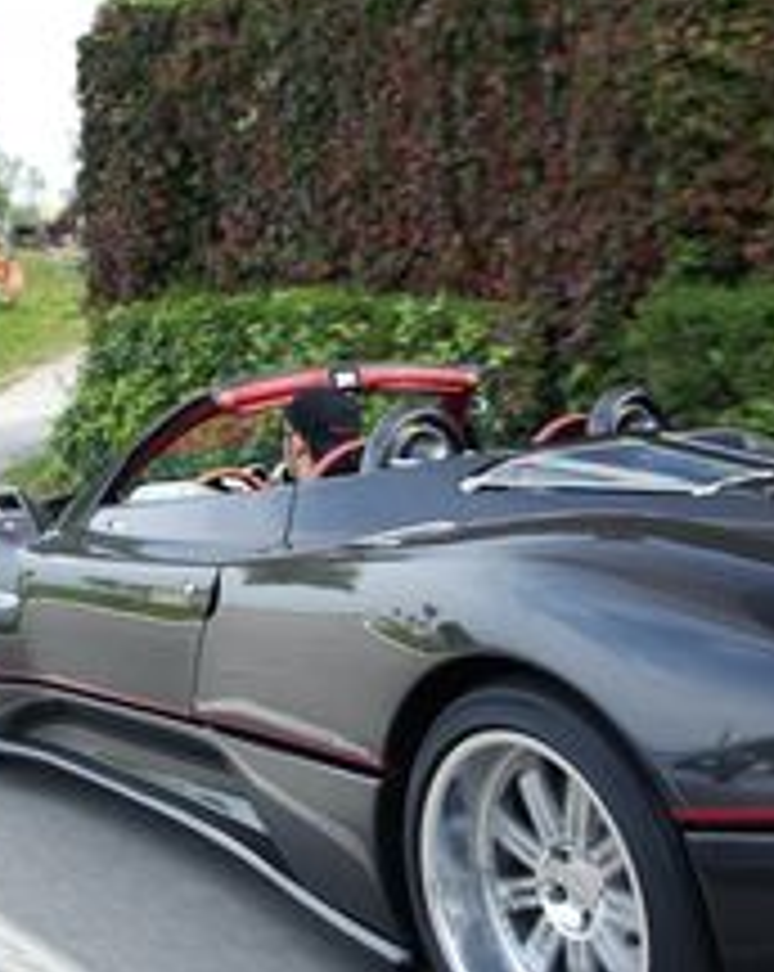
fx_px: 1464
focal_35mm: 51
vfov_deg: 36.3
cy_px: 650
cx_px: 585
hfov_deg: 29.1
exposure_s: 1/125
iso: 200
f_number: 4
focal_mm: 17
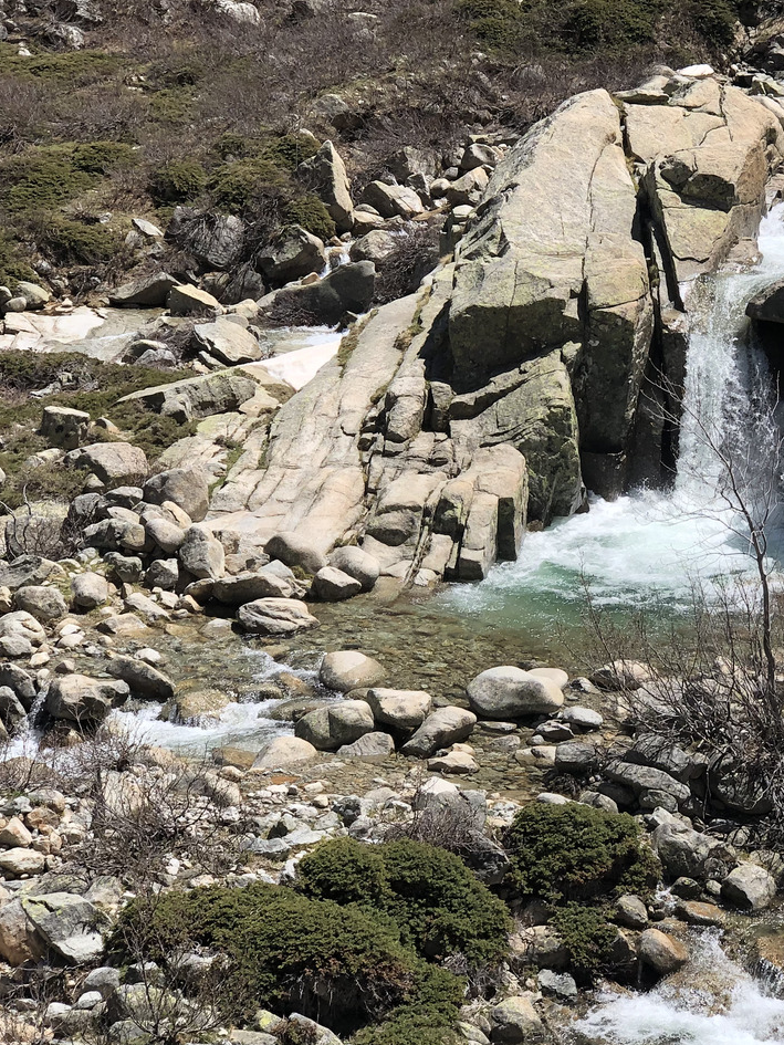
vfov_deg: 22.2
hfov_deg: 16.6
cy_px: 431
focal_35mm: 88
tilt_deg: -11.5
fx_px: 2657
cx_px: 675
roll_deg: -2.9
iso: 16
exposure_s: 1/979
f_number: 2.4
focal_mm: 6
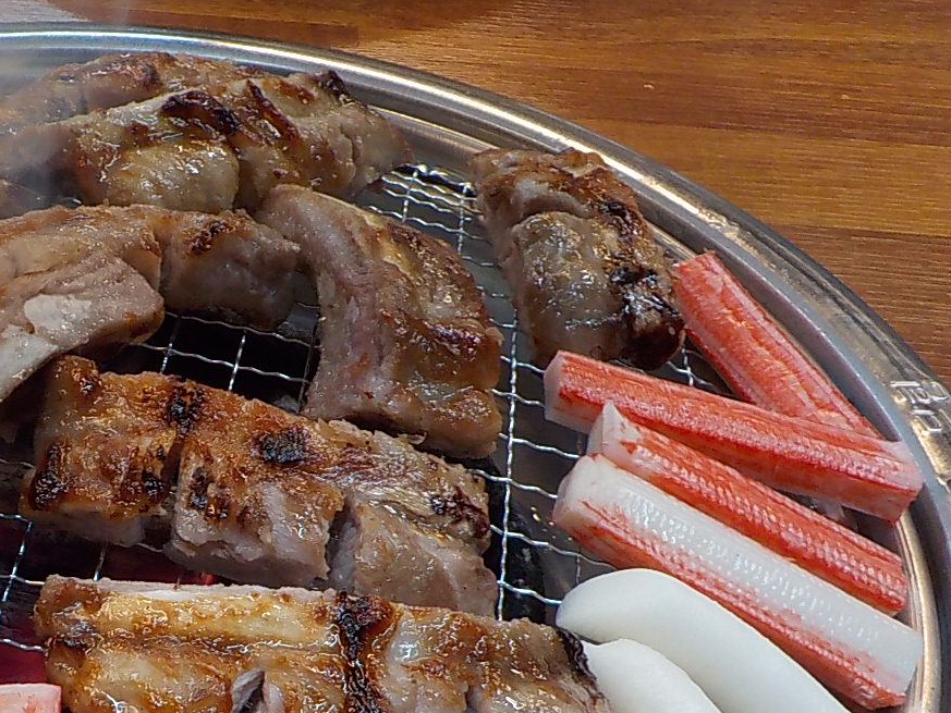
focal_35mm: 55
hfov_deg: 33.4
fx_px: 1511
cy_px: 502
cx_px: 121
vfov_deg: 26.3
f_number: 3.3
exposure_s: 1/30
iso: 220
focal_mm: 4.1
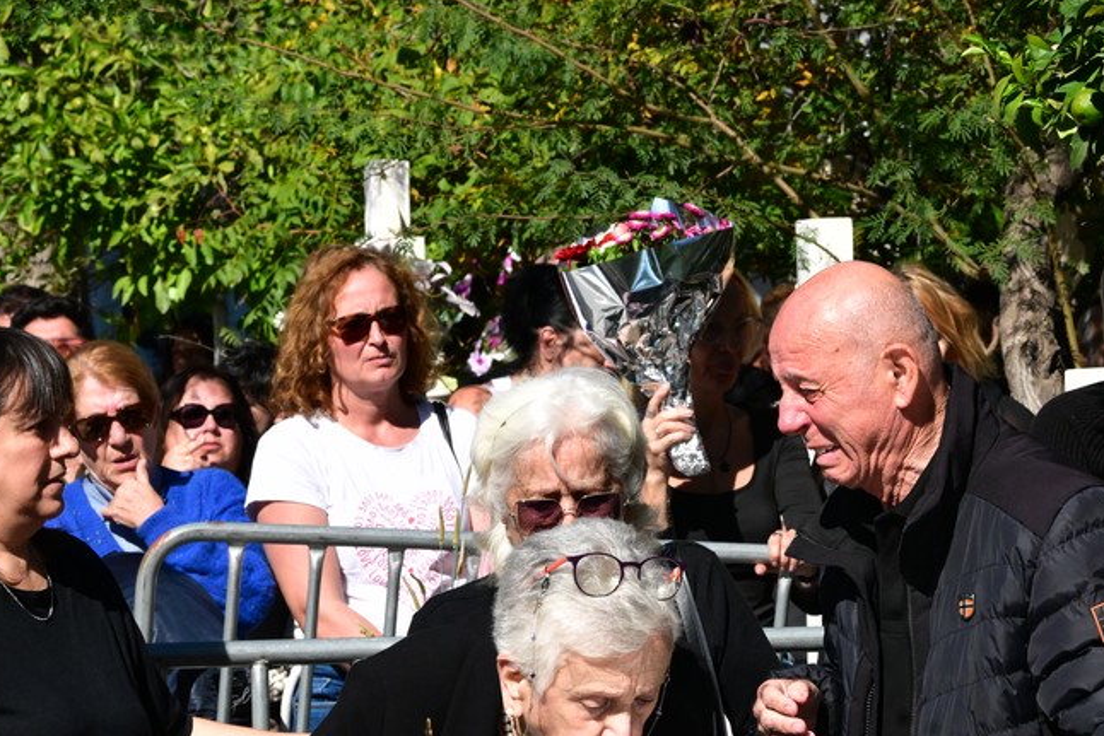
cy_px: 397
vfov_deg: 7.4
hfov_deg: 11.1
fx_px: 5674
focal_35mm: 185
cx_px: 841
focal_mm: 92
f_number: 13
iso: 2000
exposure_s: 1/2000
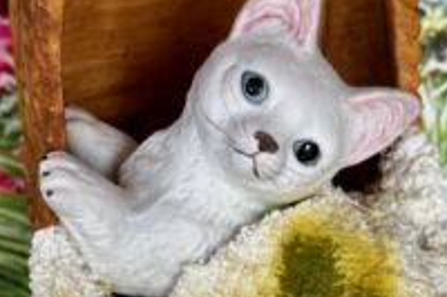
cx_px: 275
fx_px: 1241
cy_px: 223
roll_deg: -10.2
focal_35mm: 100
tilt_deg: -35.9
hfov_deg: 20.4
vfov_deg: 13.6
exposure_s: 1/577
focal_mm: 6.86
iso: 64
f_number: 1.78
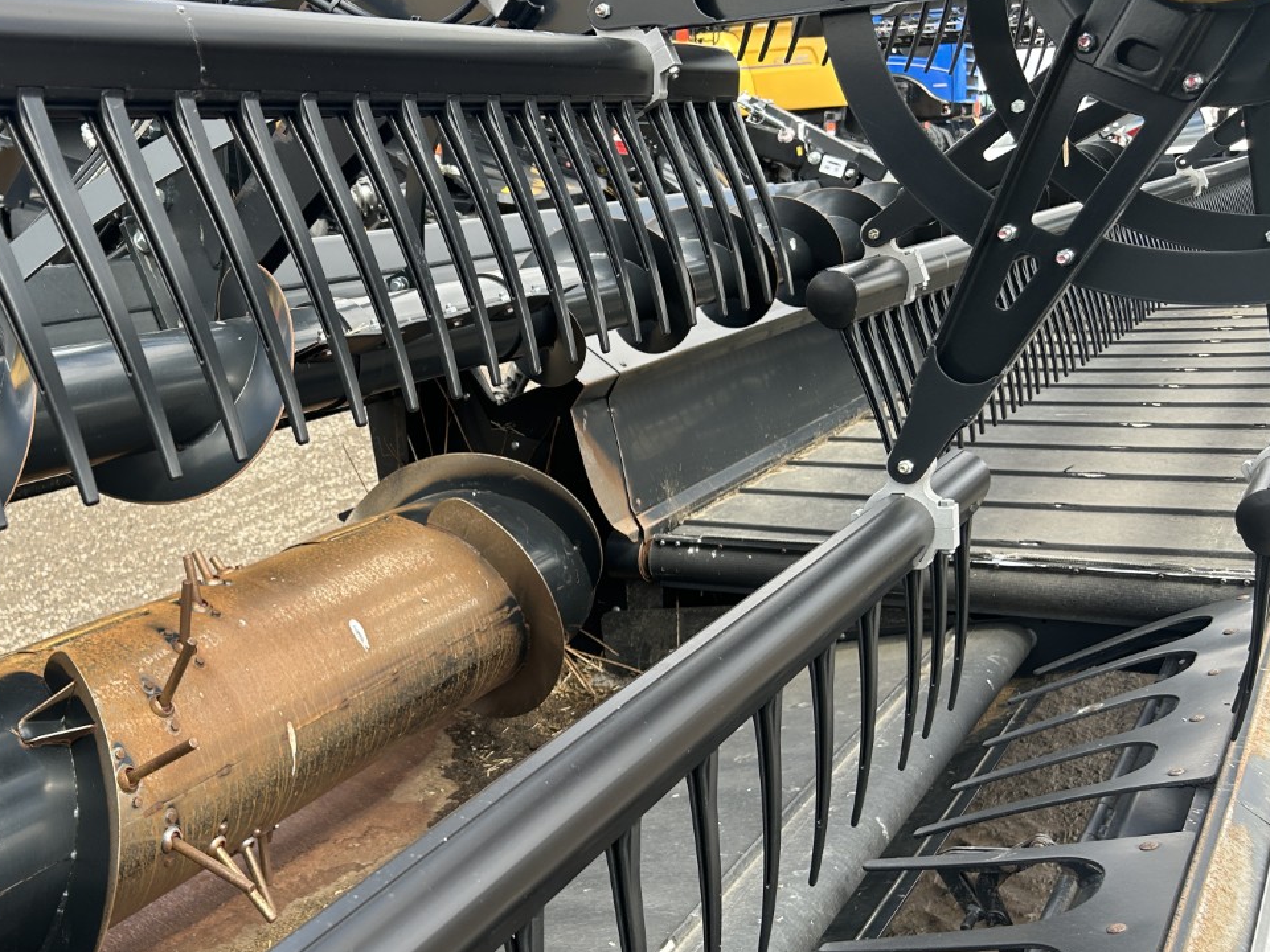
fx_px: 1431
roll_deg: +2.8
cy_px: 538
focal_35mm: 39
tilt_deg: -14.6
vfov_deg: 36.8
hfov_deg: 46.6
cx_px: 364
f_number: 1.5
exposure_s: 1/617
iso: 50
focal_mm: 5.7
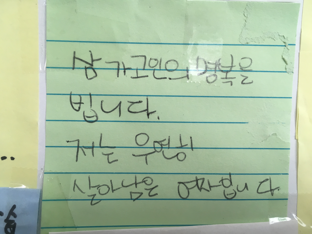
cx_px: 156
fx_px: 261
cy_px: 117
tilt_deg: -63.3
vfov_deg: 48.2
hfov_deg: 61.7
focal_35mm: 29
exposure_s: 1/40
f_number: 2.2
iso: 25
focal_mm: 4.15
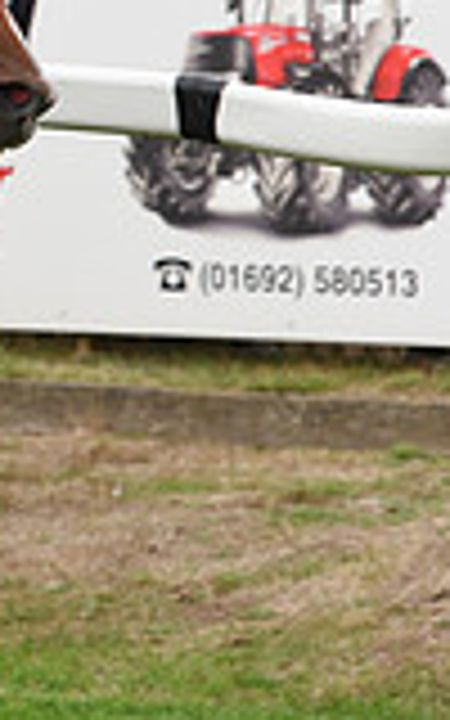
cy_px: -7
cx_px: -706
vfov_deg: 2.8
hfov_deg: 1.8
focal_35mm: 740
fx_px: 14521
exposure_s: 1/2500
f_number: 5
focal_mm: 200
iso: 1000
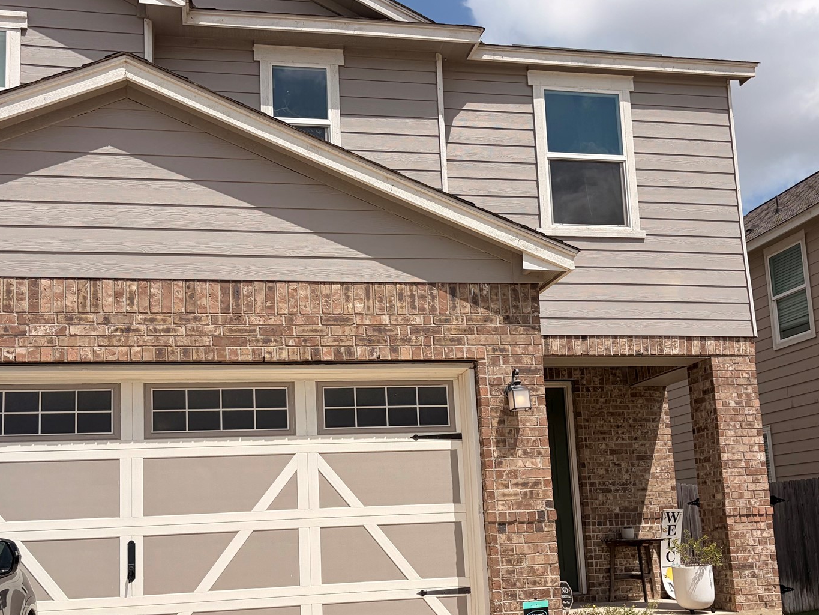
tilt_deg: +9.1
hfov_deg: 47.8
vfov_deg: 36.6
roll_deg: +1.8
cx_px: 376
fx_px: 923
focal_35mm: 39
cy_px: 383
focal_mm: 5.96
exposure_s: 1/7813
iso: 50
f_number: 1.6
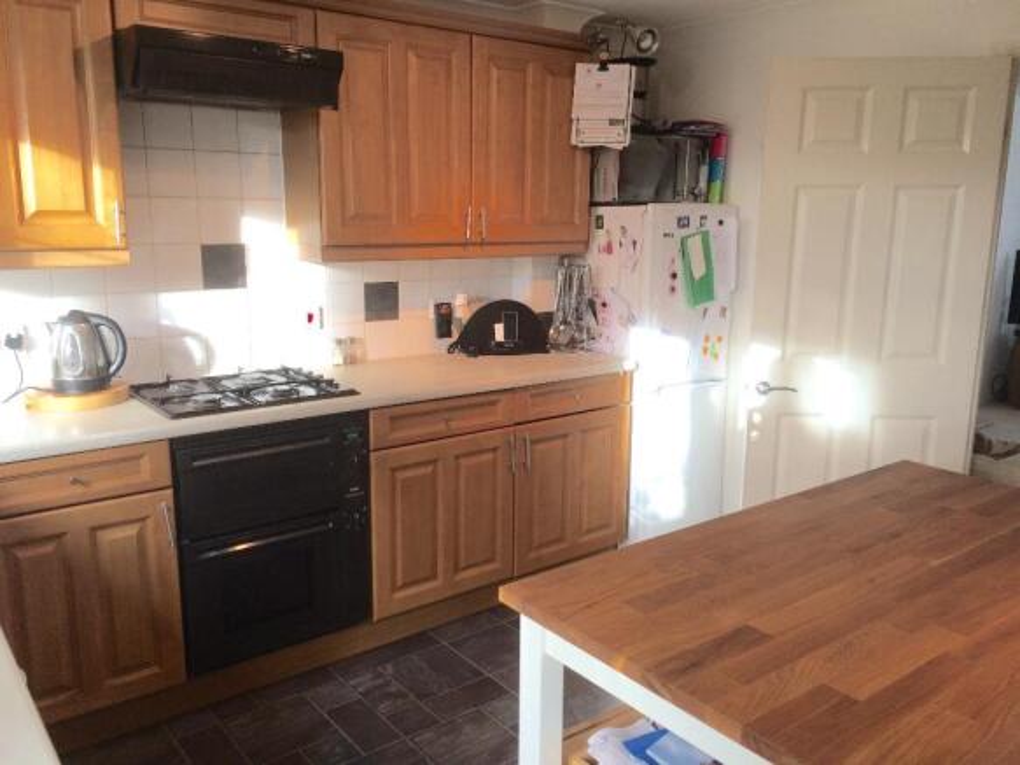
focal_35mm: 29
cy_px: 382
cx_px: 510
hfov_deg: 61.7
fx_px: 854
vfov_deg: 48.2
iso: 40
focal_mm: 4.15
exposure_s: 1/30
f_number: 2.2
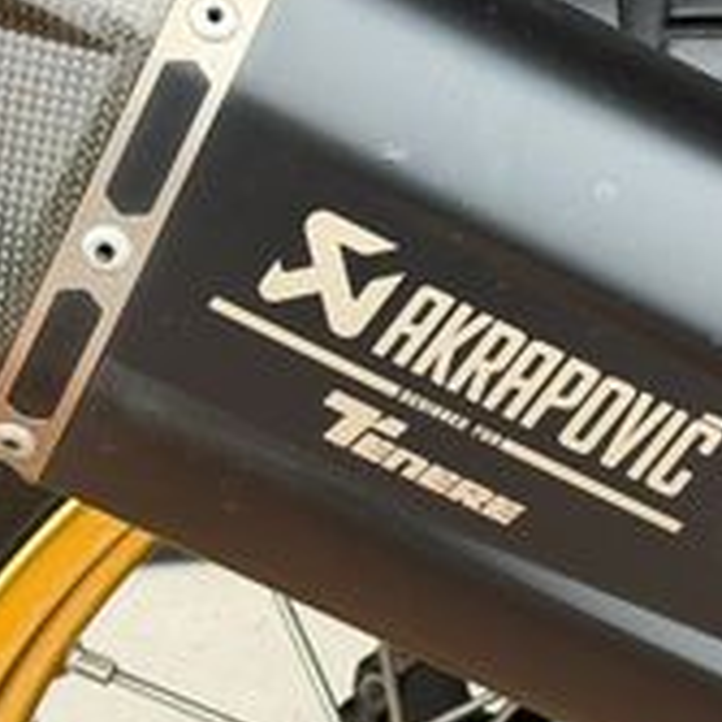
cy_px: 653
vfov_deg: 10.7
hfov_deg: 10.6
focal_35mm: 163
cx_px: 774
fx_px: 3846
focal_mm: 6.76
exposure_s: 1/778
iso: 80
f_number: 1.78
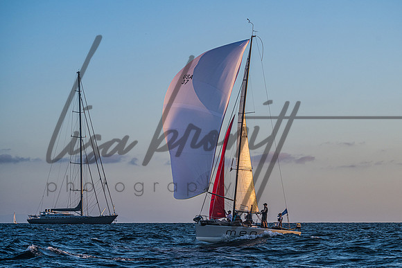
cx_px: 224
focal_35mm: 135
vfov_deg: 10.2
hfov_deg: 15.2
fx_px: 1507
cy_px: 138
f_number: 7.1
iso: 250
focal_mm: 120
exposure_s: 1/500
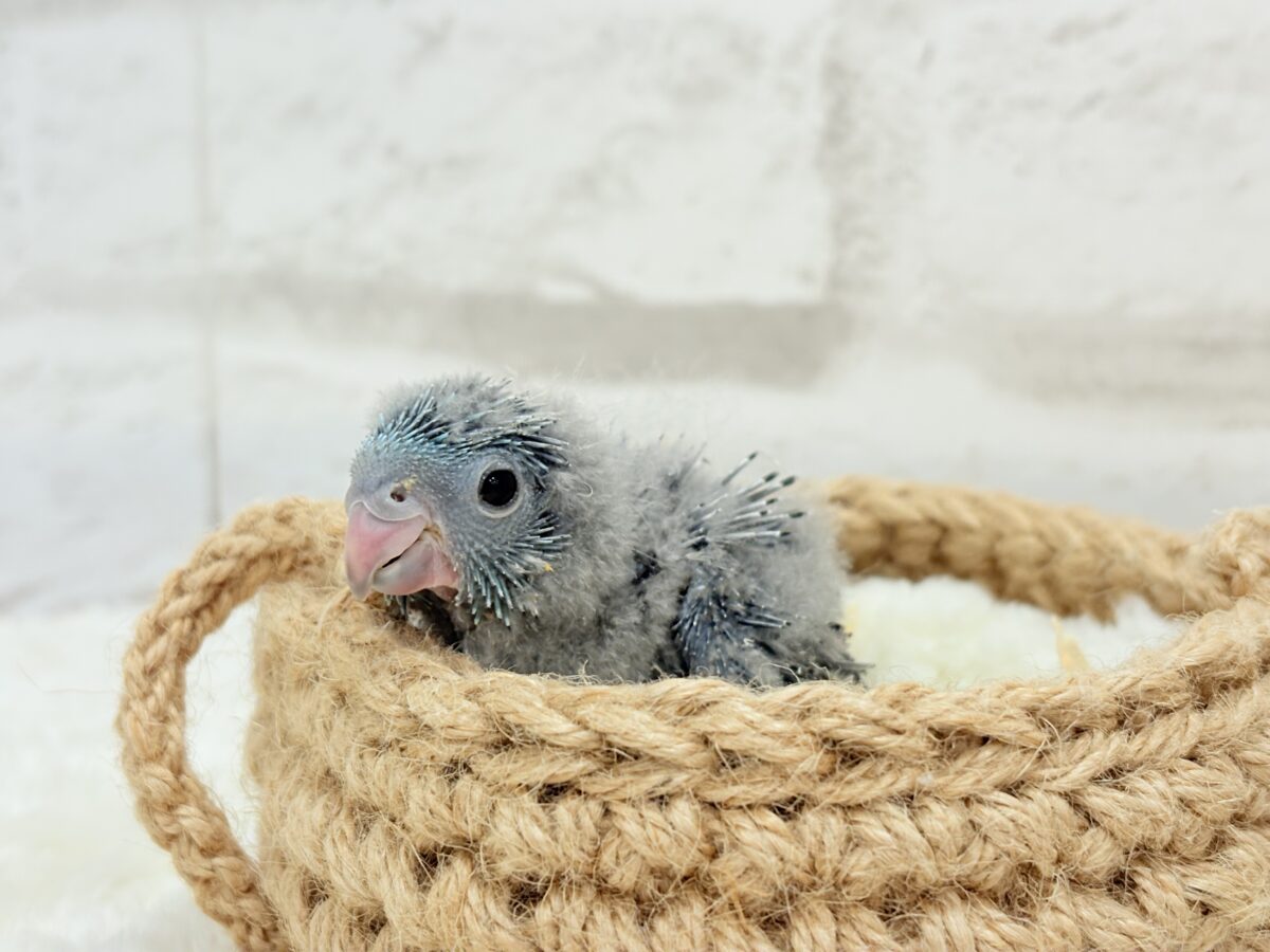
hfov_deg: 36.8
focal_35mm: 52
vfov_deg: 28.0
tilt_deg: -5.6
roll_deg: +1.0
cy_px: 476
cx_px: 635
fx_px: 1908
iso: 80
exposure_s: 1/100
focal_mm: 5.96
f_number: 1.6
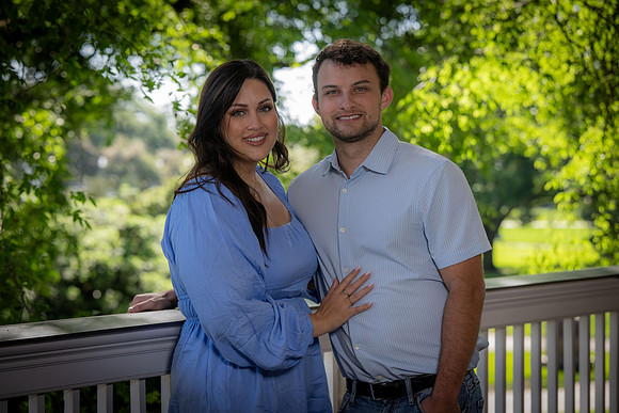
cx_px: 310
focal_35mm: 89
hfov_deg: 22.9
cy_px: 206
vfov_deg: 15.4
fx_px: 1531
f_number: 4.5
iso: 100
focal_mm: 89
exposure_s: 1/125
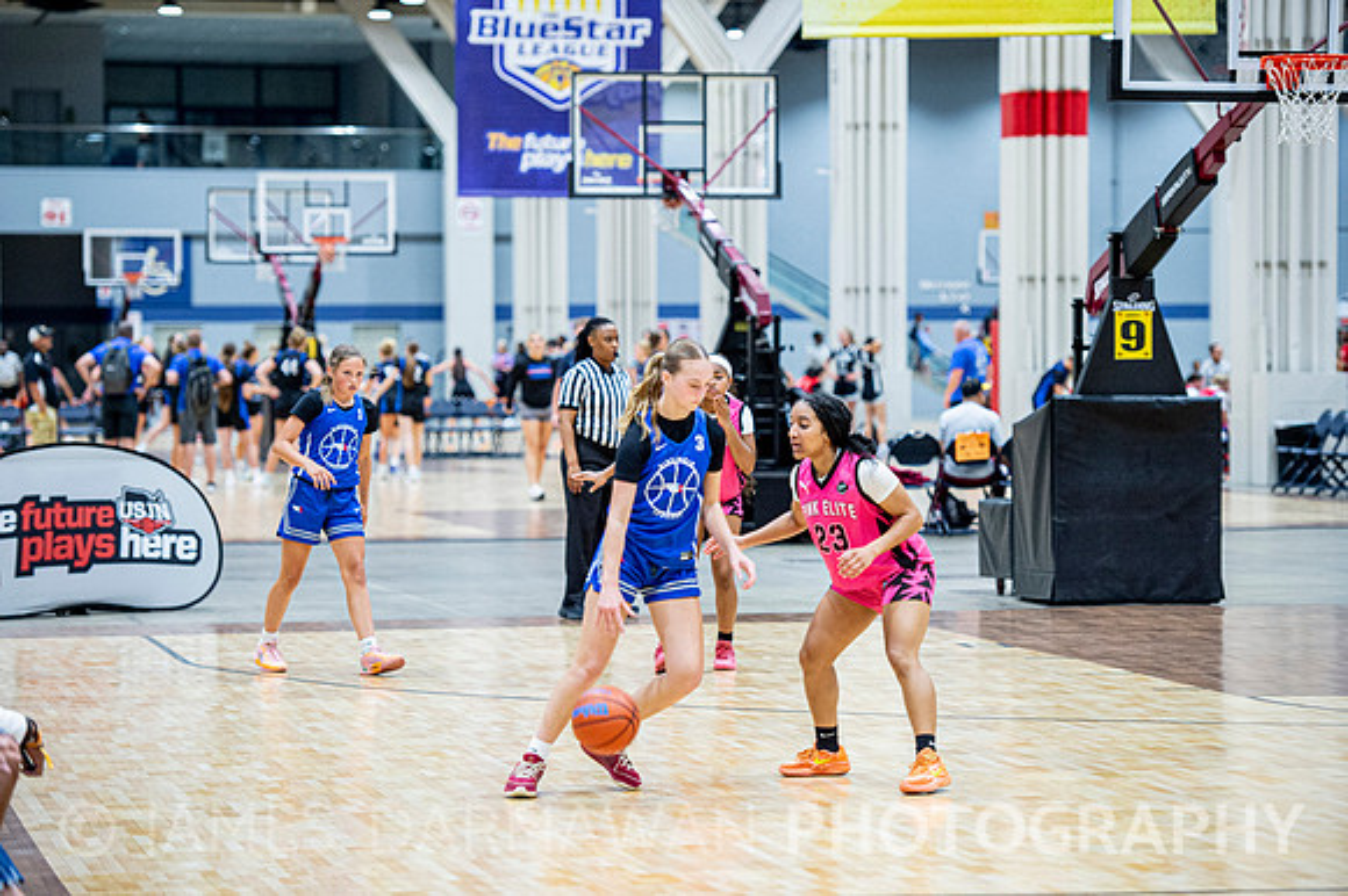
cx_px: 674
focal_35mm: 122
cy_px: 448
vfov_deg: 11.2
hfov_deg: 16.8
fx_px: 4565
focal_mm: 122
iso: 2000
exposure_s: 1/320
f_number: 2.8
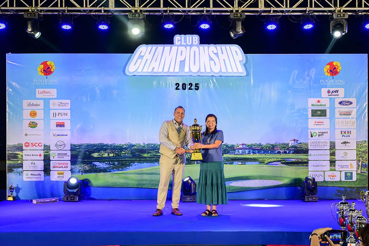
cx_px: 184
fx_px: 379
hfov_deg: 51.9
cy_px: 123
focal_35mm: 37
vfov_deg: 35.9
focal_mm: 37
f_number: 6.3
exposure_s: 1/125
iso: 1250
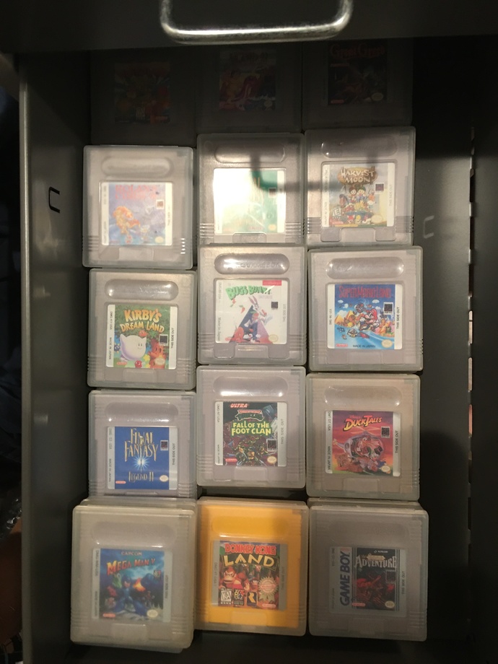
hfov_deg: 48.2
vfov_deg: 61.7
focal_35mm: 29
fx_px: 556
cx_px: 249
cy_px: 332
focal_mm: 4.15
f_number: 2.2
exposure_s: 1/15
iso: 80
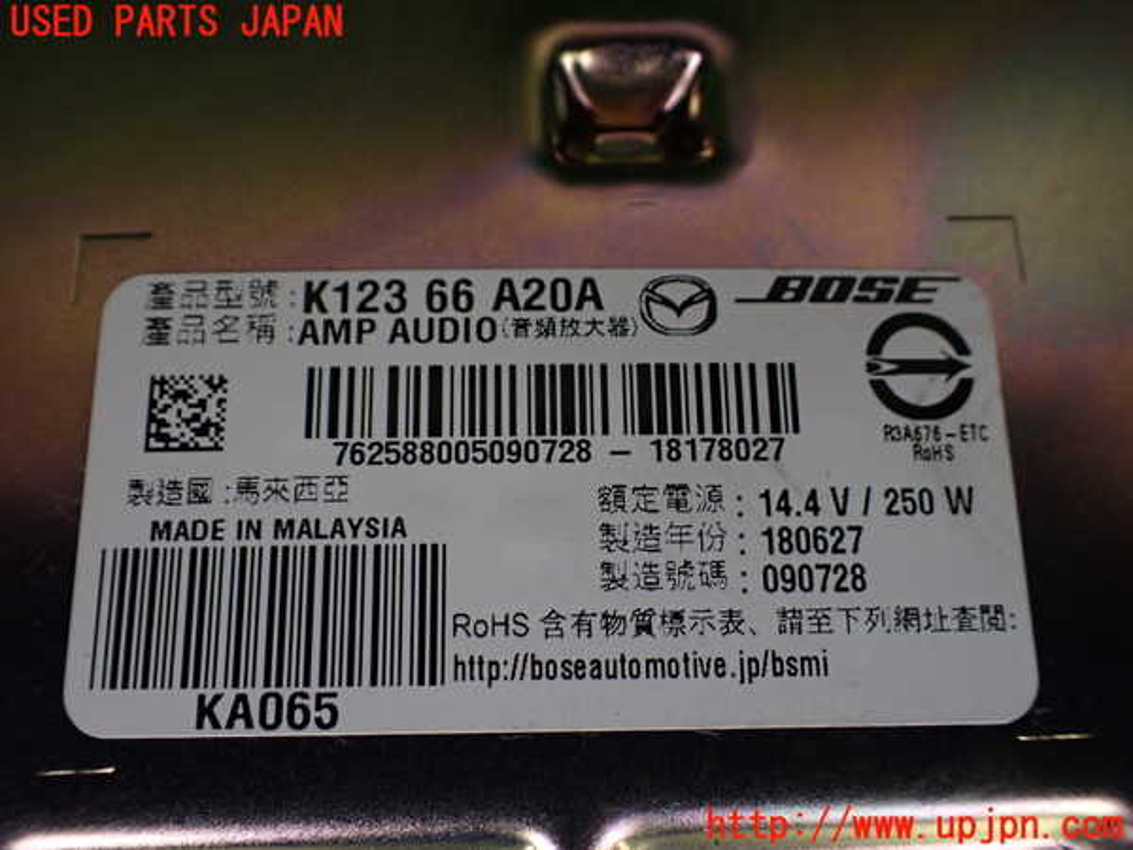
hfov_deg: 60.0
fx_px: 982
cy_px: 425
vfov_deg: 46.8
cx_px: 566
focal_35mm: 30
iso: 400
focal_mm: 5.4
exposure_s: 1/125
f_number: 2.3
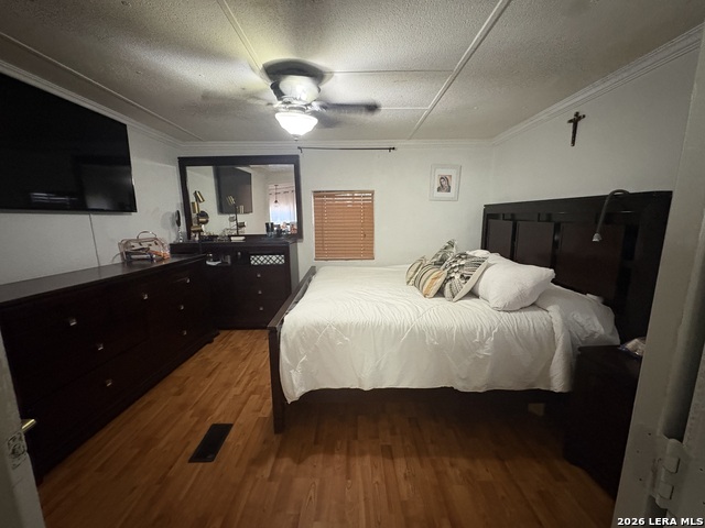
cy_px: 264
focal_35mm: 14
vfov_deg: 85.7
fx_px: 285
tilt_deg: -8.4
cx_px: 352
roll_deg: +1.2
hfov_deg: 102.1
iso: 800
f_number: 2.2
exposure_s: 1/40
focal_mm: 2.22
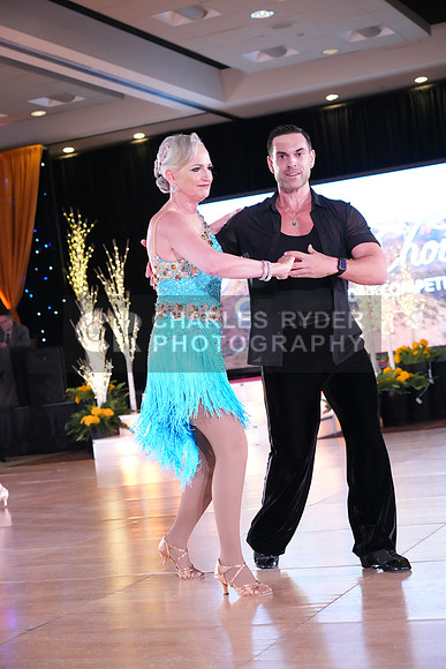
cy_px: 334
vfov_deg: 30.5
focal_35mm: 66
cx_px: 223
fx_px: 1226
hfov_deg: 20.6
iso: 8000
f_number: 4.5
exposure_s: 1/400
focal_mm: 66
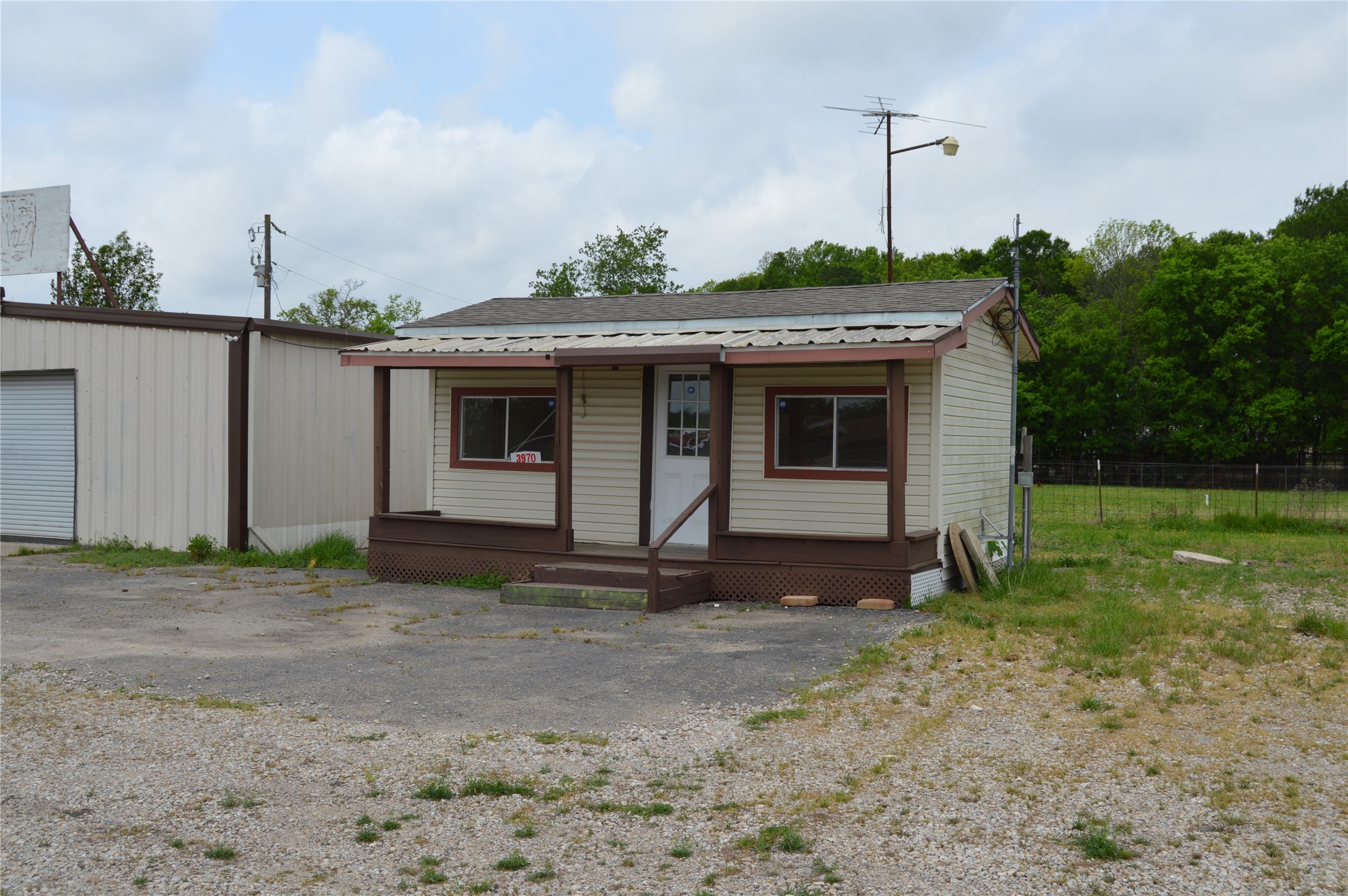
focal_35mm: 33
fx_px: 1235
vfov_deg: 39.9
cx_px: 674
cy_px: 448
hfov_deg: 57.3
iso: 100
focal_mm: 22
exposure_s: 1/250
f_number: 8
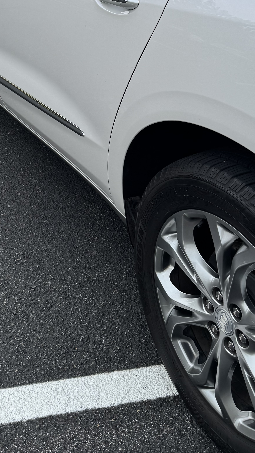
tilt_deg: -12.2
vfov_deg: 39.5
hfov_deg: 24.8
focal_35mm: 48
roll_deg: +1.2
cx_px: 81
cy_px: 38
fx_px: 577
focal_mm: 6.76
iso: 80
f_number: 1.78
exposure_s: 1/1869
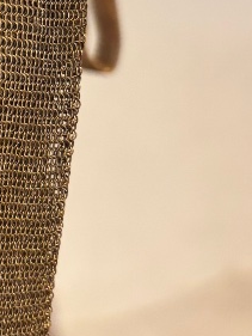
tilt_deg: -22.2
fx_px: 1077
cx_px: -214
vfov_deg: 17.4
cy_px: 31
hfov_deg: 12.2
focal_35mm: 111
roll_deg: +15.4
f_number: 1.6
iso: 320
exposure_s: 1/50
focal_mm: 5.96
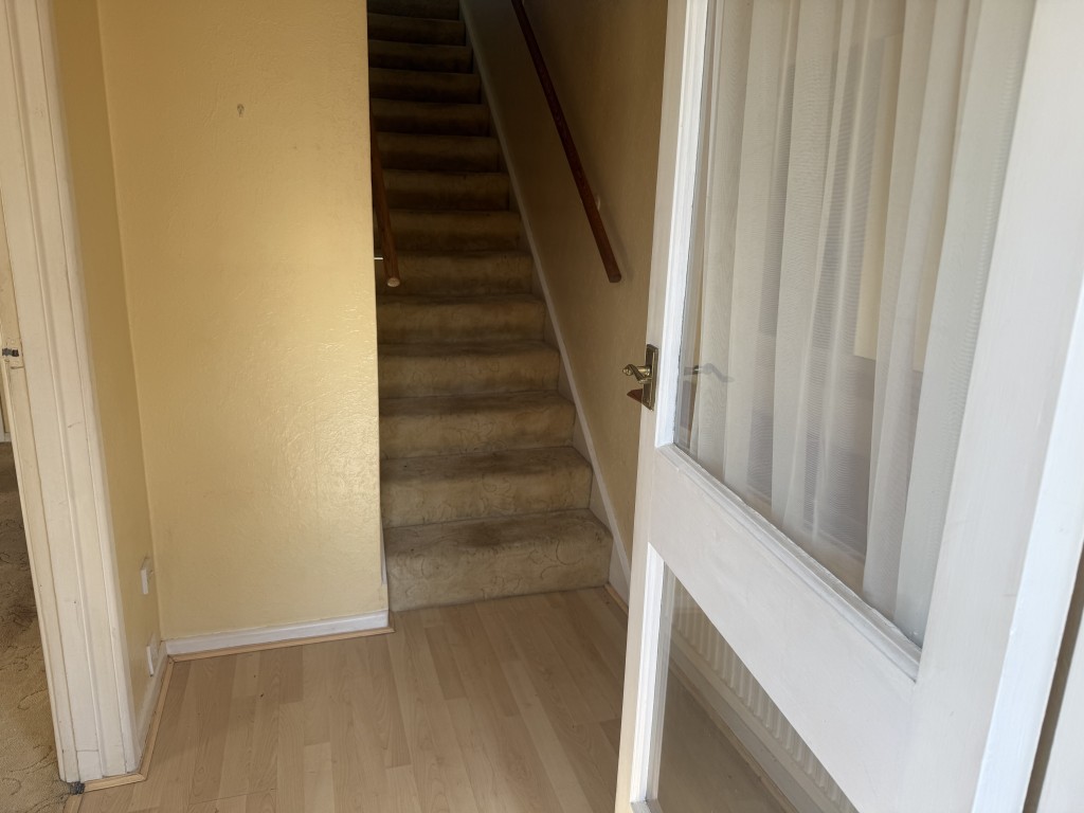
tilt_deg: -13.8
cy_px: 406
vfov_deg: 56.8
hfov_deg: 71.6
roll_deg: -1.7
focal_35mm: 24
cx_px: 542
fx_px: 752
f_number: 1.78
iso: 64
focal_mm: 6.76
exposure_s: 1/254
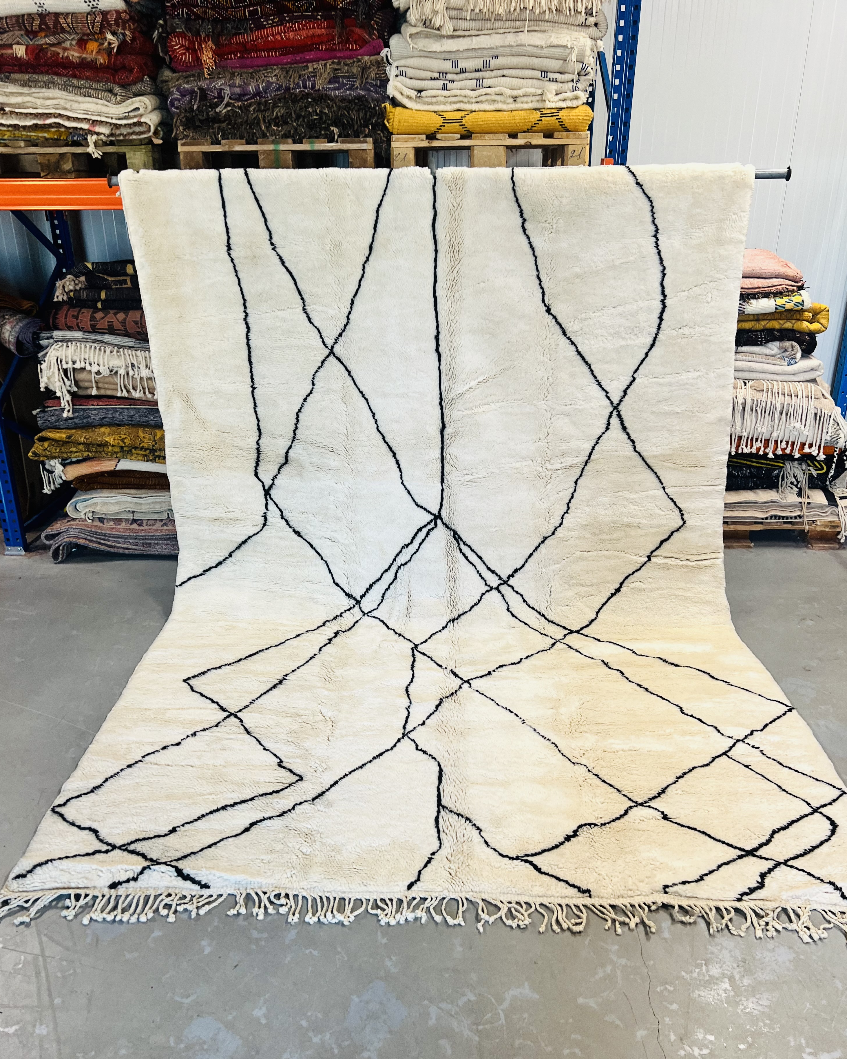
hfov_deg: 51.5
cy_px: 550
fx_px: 877
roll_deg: +2.5
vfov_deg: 62.2
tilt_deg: -23.7
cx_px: 411
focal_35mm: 28
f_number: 1.5
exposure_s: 1/100
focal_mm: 5.7
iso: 125
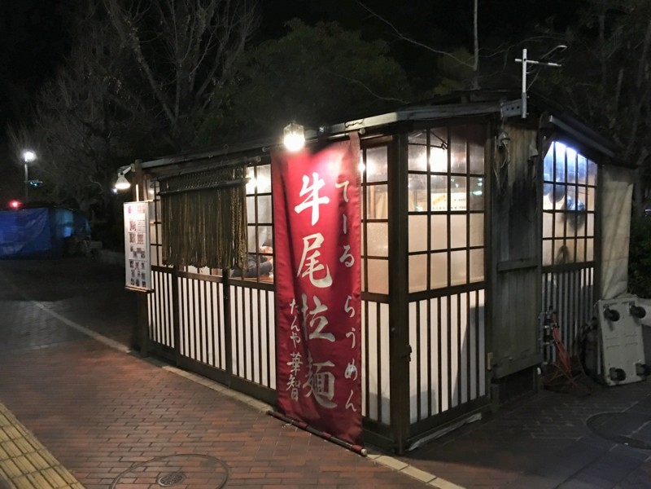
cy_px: 244
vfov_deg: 48.2
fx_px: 545
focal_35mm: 29
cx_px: 326
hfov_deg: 61.7
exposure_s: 1/4
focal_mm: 4.15
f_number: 2.2
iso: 64
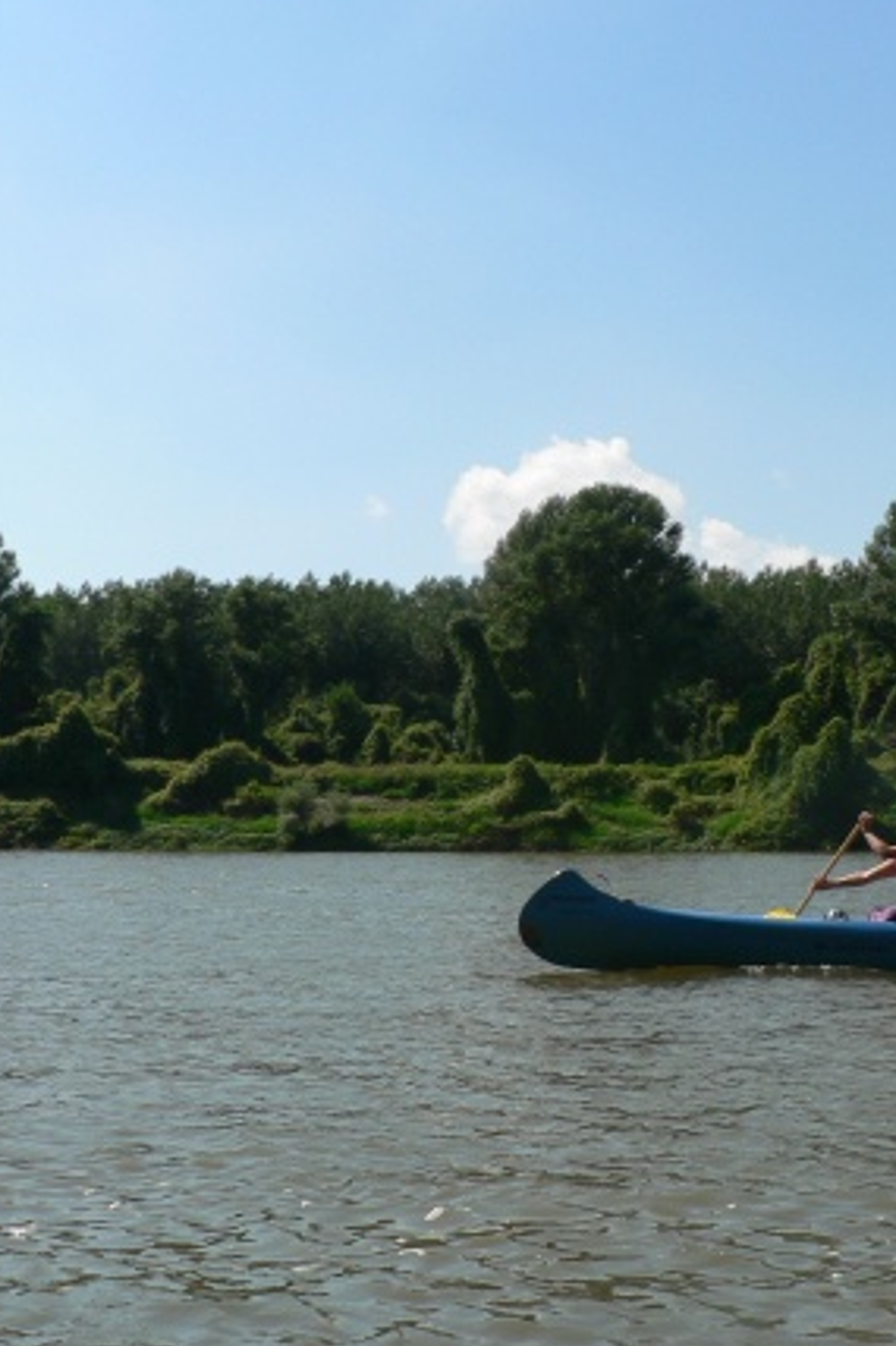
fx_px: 1831
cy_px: 670
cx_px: 607
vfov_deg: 40.4
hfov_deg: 27.3
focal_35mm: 49
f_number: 5.6
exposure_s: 1/400
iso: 64
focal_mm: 6
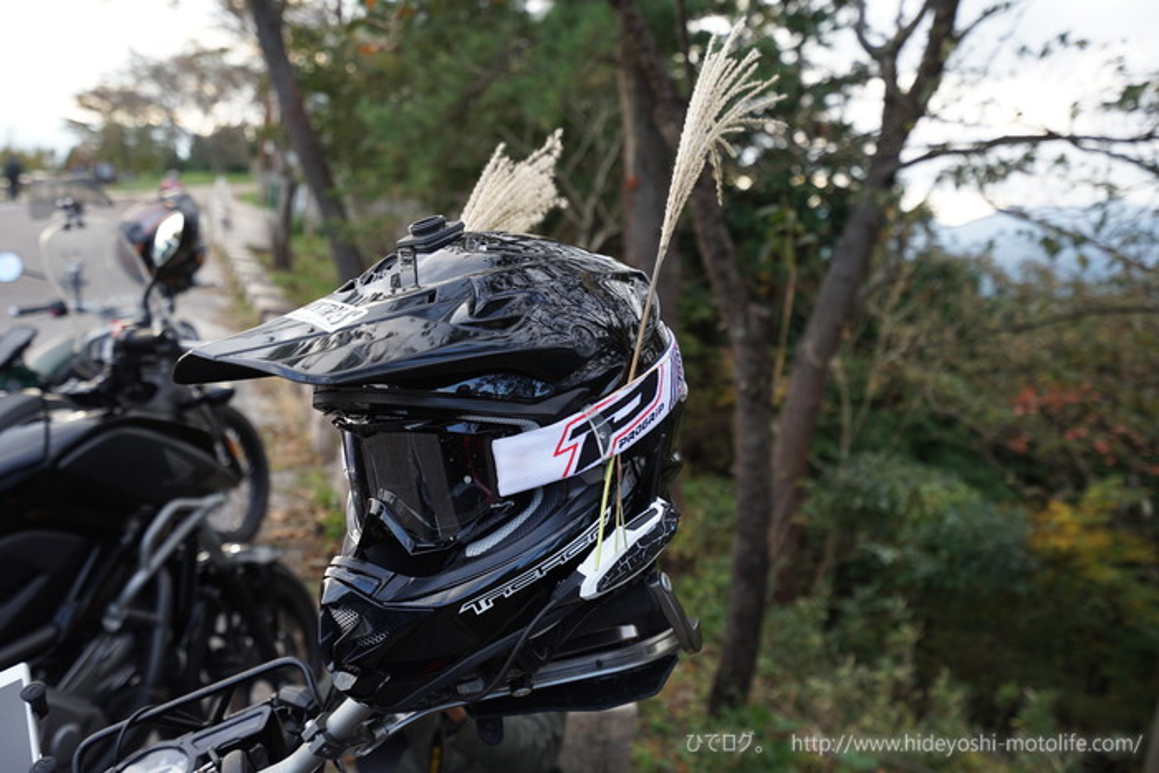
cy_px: 386
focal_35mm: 34
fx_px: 1095
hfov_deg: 55.8
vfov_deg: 38.9
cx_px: 580
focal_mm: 34
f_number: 4.5
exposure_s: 1/60
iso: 100
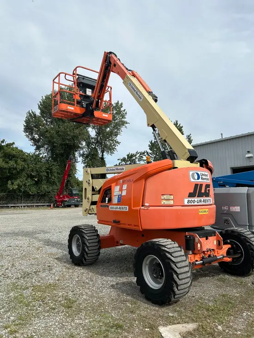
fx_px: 254
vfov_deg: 67.3
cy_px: 169
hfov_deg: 53.1
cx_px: 127
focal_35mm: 26
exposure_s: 1/5882
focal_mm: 5.7
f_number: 1.5
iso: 50
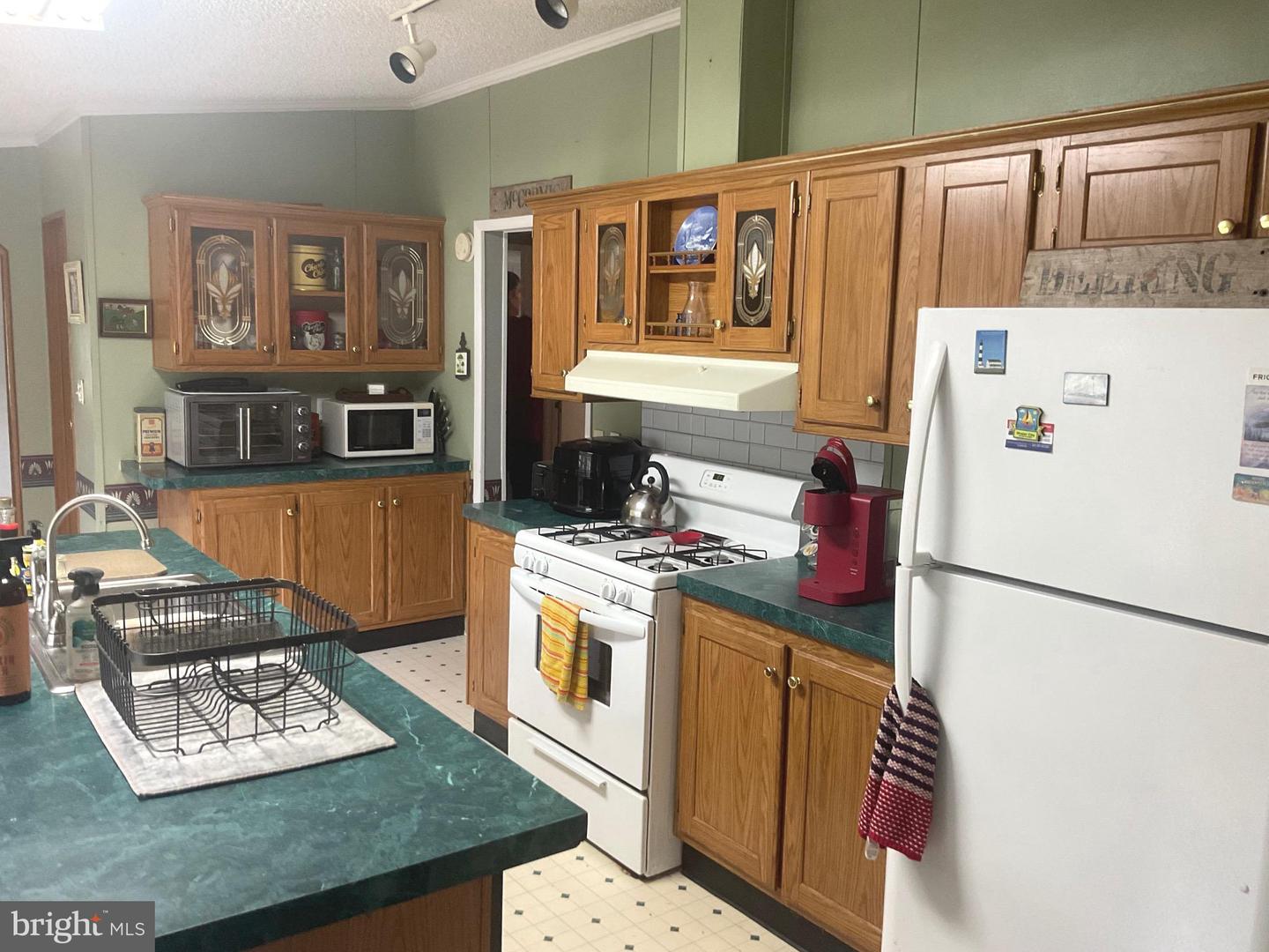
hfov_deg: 61.7
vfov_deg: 48.2
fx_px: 1063
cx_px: 634
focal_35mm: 29
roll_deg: -1.5
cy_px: 476
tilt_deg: -8.2
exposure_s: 1/60
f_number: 1.8
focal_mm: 3
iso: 80
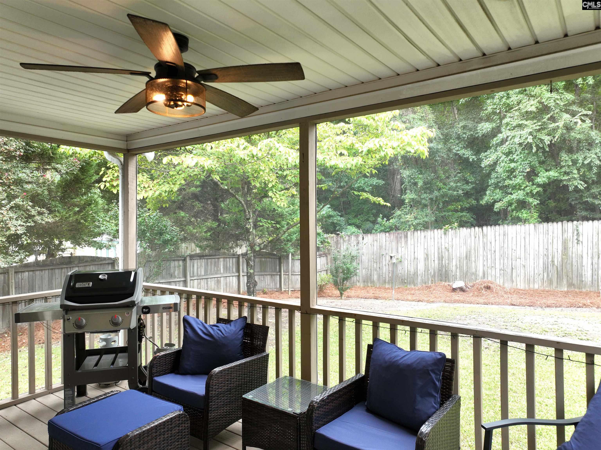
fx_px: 416
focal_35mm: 24
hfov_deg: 71.6
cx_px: 300
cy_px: 225
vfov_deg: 56.8
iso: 100
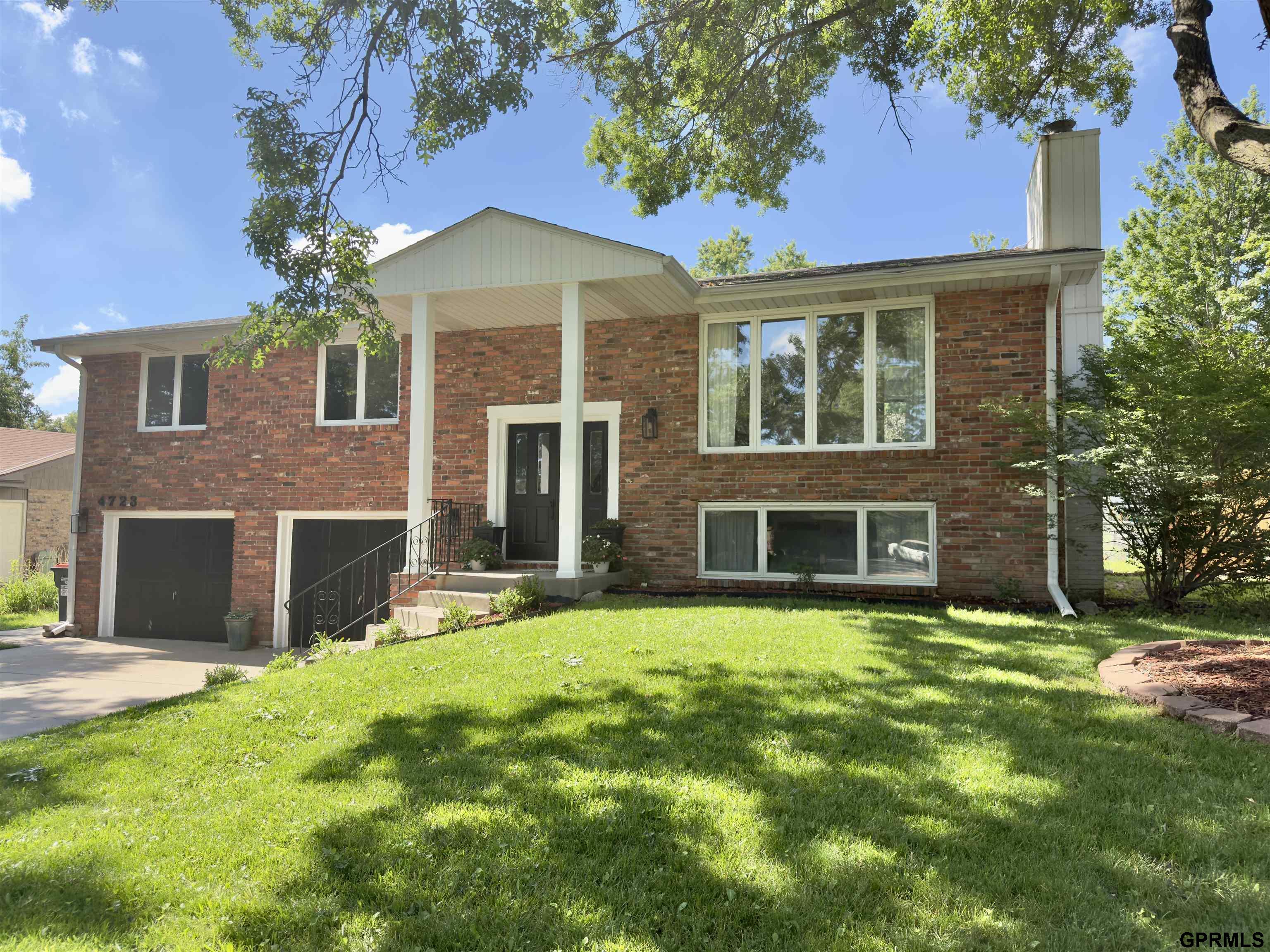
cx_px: 635
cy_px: 476
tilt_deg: +4.3
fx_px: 881
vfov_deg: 56.8
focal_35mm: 24
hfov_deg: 71.6
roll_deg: -0.1
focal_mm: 6.76
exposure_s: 1/2066
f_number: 1.78
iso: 80
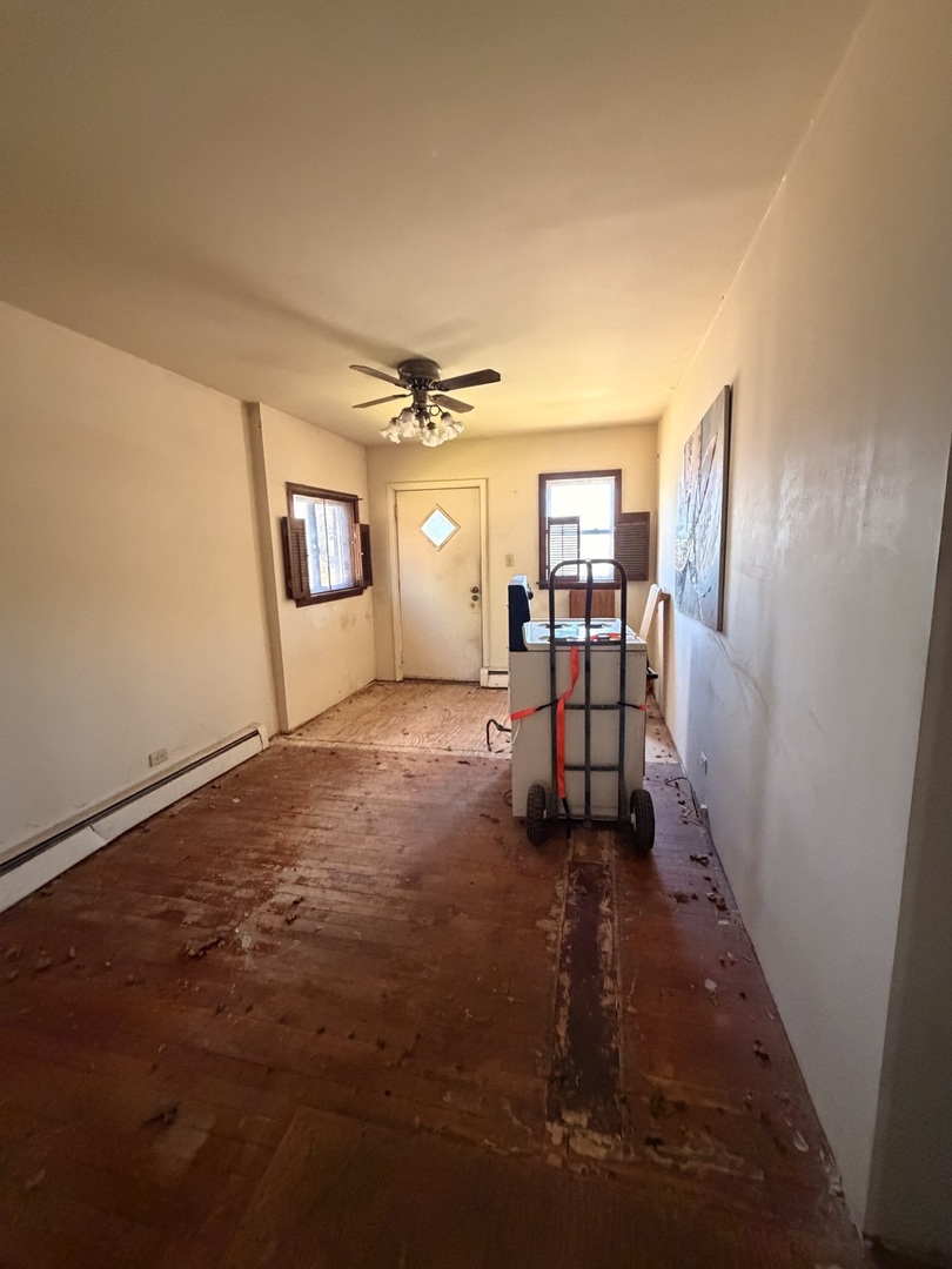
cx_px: 476
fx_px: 513
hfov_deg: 85.7
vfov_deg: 102.1
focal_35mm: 14
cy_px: 634
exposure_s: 1/60
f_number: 2.2
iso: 1000
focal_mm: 2.22
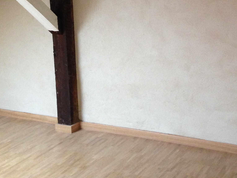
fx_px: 479
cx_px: 215
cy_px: 5
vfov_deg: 20.4
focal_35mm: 70
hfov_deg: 26.8
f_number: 2.4
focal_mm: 4.12
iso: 200
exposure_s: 1/20
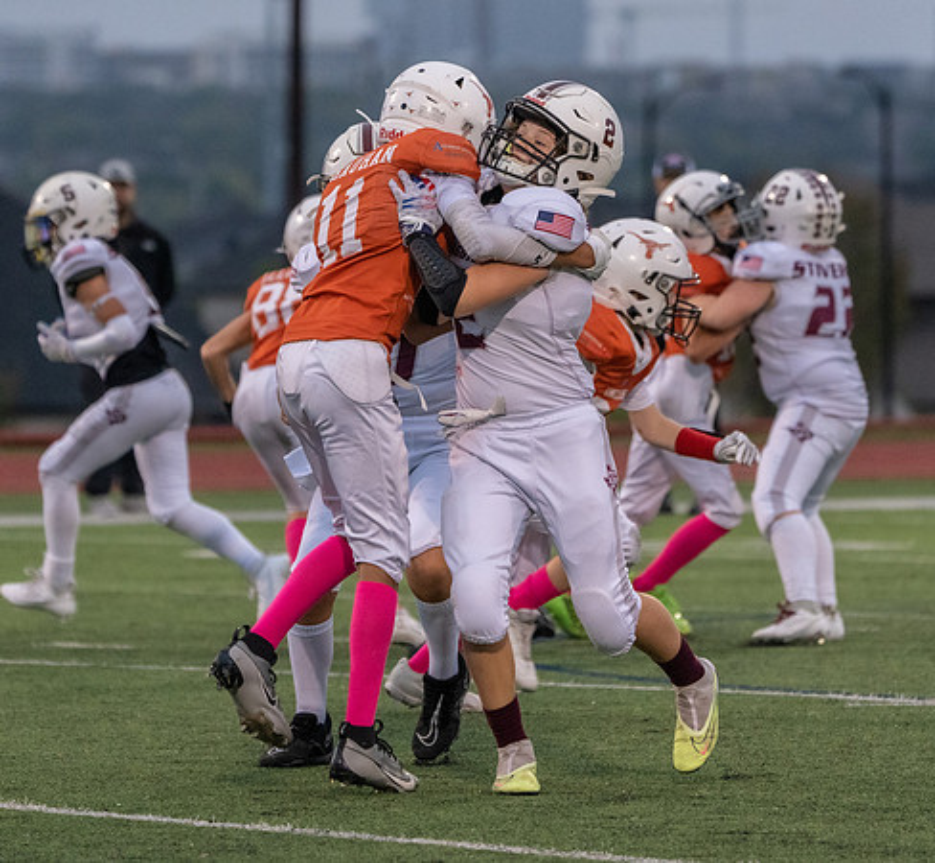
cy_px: 432
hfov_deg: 4.5
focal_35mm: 405
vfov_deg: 4.1
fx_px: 11899
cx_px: 485
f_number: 5.6
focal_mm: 268
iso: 5000
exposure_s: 1/1000
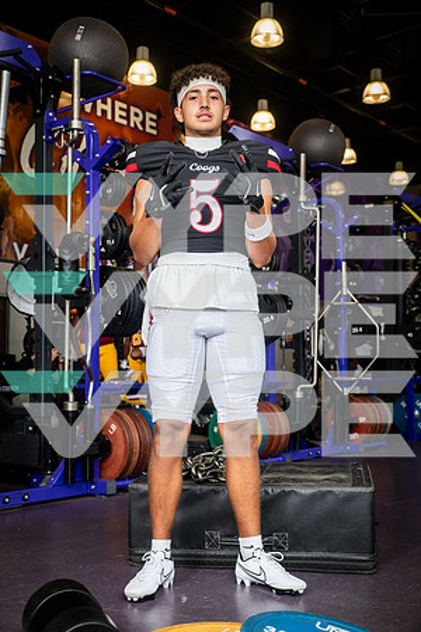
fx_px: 807
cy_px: 316
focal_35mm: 46
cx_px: 210
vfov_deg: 42.7
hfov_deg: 29.2
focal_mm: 46
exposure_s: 1/250
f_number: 5.6
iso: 500
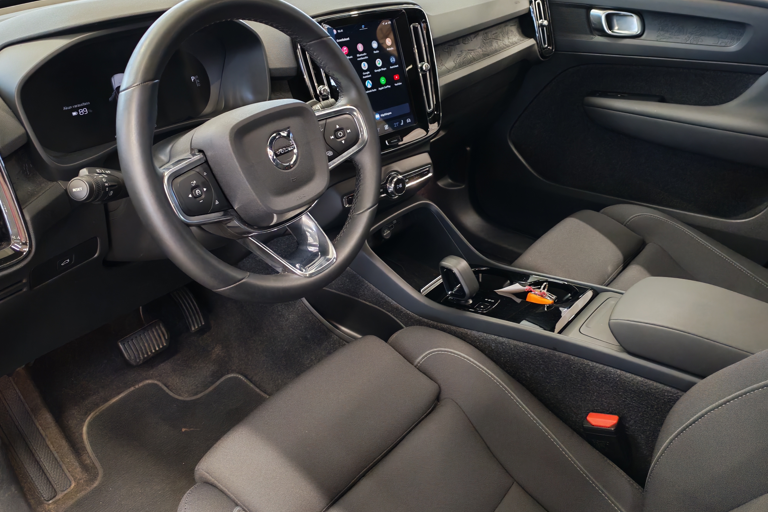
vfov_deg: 41.1
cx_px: 377
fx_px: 683
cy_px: 229
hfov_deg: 58.7
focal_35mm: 32
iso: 1250
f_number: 1.9
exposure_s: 1/50
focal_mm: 6.12
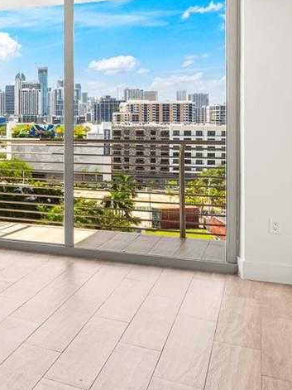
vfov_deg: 38.4
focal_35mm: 49
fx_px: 551
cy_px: 127
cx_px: -283
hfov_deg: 19.0
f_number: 8
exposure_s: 1/50
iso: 250
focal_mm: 15
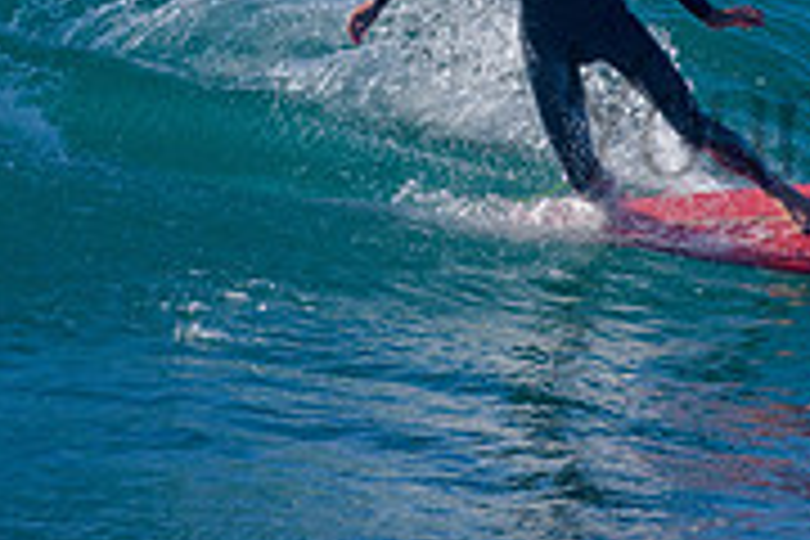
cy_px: -68
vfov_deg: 0.7
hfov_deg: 1.0
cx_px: 879
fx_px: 44322
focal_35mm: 1970
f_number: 5.6
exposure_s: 1/2000
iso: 160
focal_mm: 500
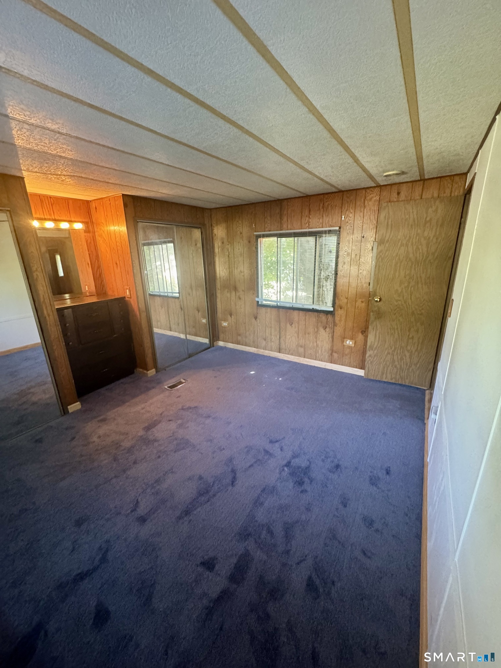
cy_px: 334
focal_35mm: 14
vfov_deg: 102.1
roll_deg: +2.1
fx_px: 270
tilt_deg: -17.8
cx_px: 250
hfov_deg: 85.7
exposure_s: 1/60
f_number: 2.2
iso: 800
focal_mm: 2.22
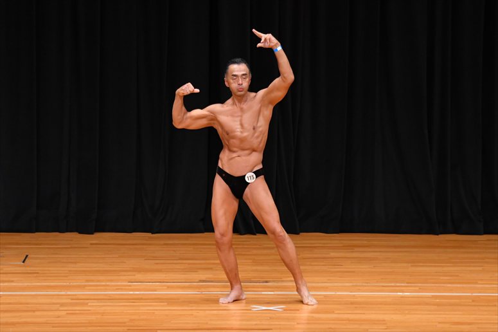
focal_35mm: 225
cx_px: 249
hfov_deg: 9.2
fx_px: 3111
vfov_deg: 6.1
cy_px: 166
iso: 3200
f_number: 5.6
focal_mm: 150
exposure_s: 1/400
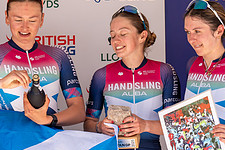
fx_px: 1537
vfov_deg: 5.6
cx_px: 34
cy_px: 74
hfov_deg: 8.3
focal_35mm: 246
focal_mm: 92
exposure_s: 1/1000
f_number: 4
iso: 400
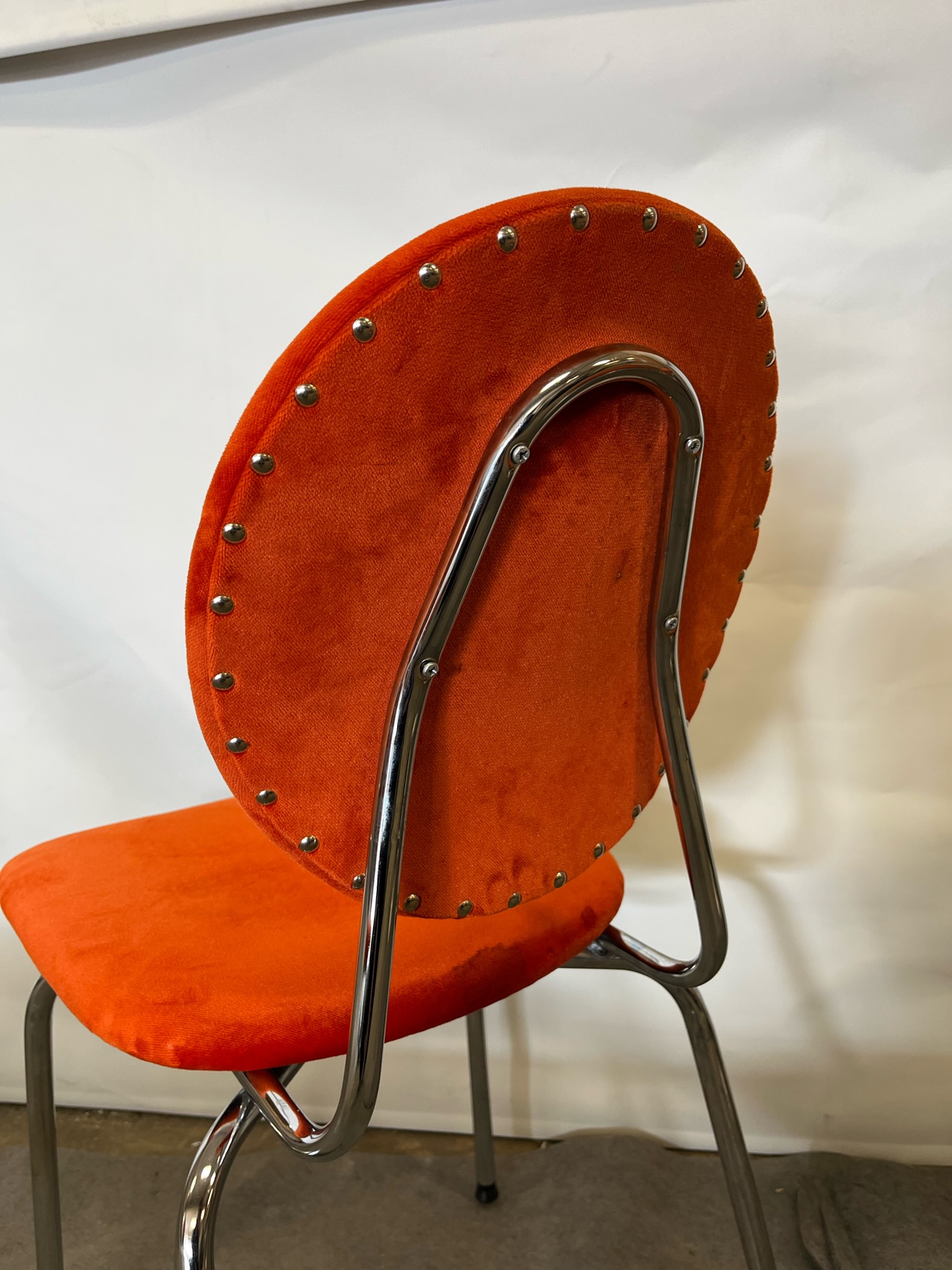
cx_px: 476
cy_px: 635
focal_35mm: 26
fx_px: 954
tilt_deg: -7.5
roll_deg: +3.5
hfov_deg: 53.0
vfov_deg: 67.3
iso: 100
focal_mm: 5.1
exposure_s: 1/100
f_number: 1.6
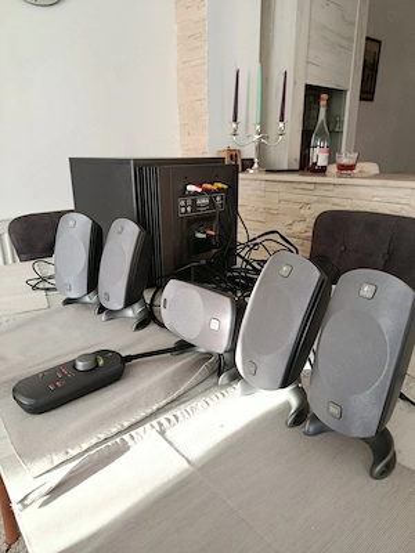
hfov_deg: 56.8
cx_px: 208
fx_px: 384
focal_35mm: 24
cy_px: 276
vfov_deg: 71.6
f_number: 1.7
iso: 916
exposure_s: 1/100
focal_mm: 5.24
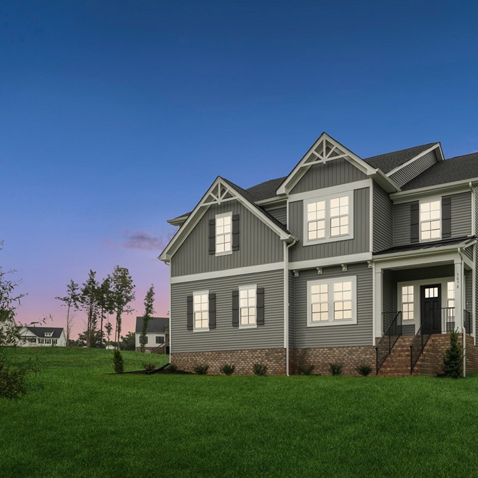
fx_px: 469
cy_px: 242
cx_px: 347
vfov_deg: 54.0
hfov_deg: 52.1
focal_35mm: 30
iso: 200
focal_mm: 23
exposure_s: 1/125
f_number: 8
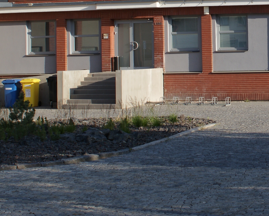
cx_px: 279
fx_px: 812
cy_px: 3
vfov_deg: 14.9
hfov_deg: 18.3
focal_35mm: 102
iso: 100
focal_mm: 30
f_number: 9
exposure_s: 1/160
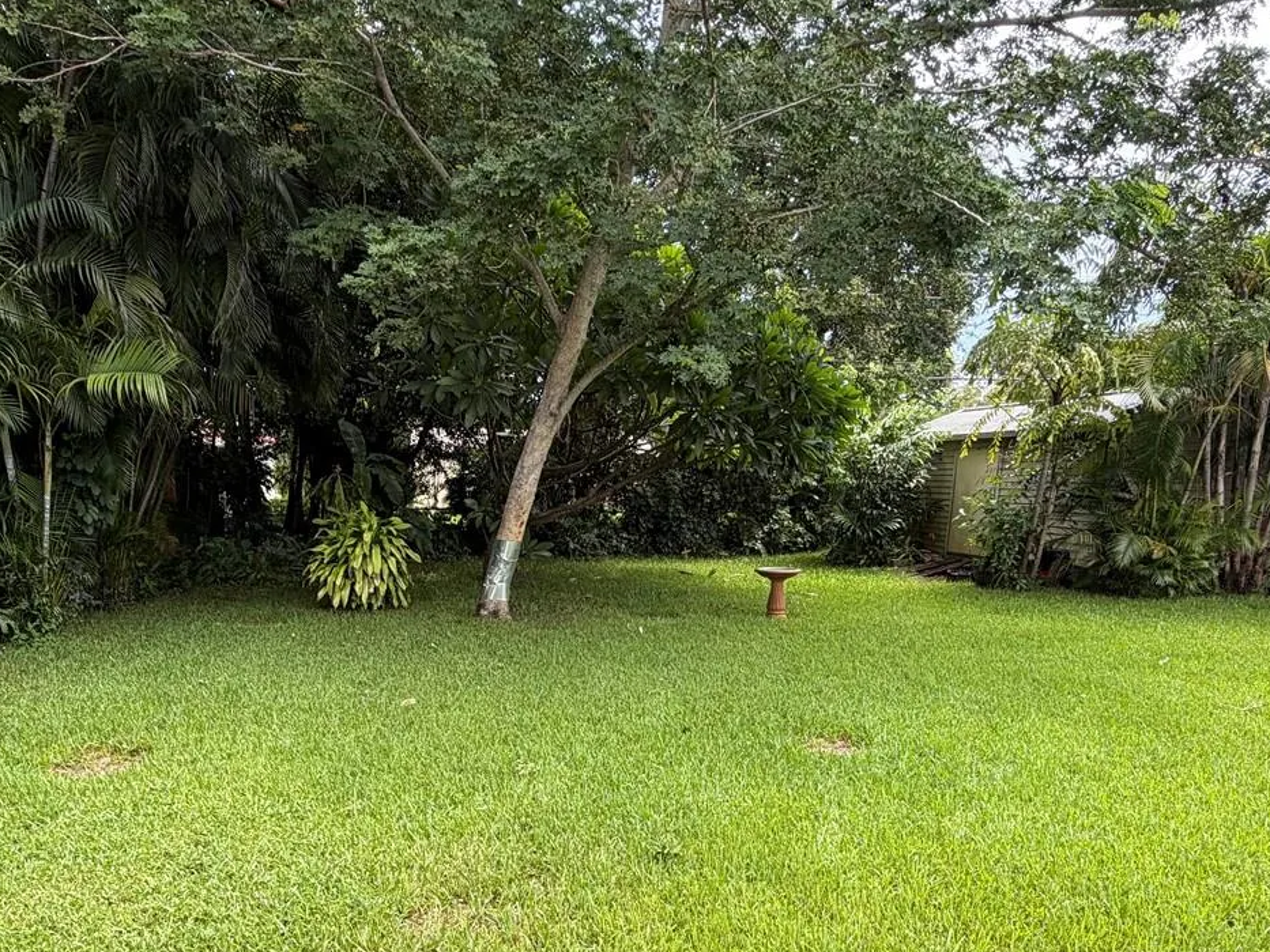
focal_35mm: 24
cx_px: 572
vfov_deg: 54.8
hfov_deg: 71.4
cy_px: 685
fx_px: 881
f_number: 2.2
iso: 40
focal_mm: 2.22
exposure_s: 1/186
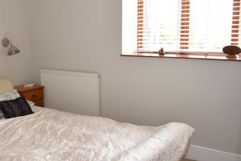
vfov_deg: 32.7
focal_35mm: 41
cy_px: 84
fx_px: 275
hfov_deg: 46.0
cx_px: 65
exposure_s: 1/80
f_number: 5
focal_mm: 18
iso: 800
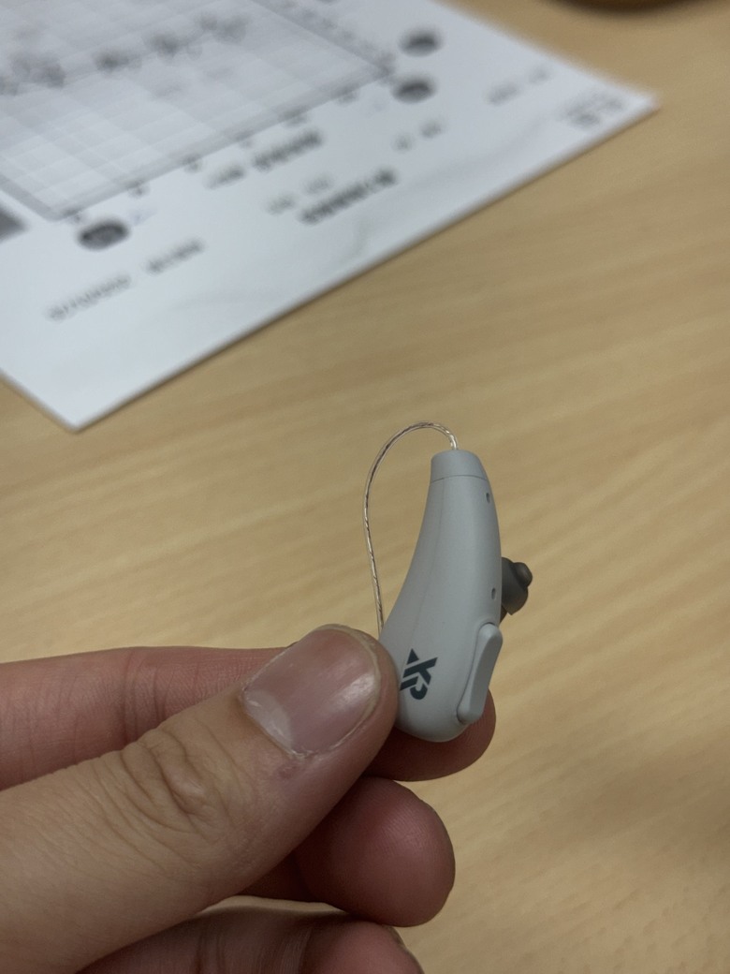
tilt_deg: -43.3
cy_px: 487
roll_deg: -6.6
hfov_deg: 30.3
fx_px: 1350
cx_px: 365
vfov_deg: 39.7
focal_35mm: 48
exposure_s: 1/178
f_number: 1.78
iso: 64
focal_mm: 6.76
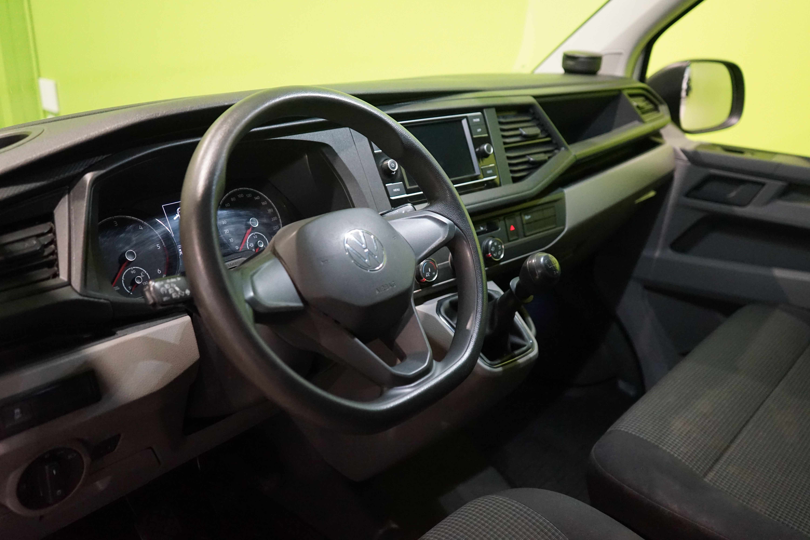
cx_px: 405
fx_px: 697
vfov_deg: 42.3
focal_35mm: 31
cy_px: 270
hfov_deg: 60.3
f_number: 4
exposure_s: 1/100
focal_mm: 31
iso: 6400
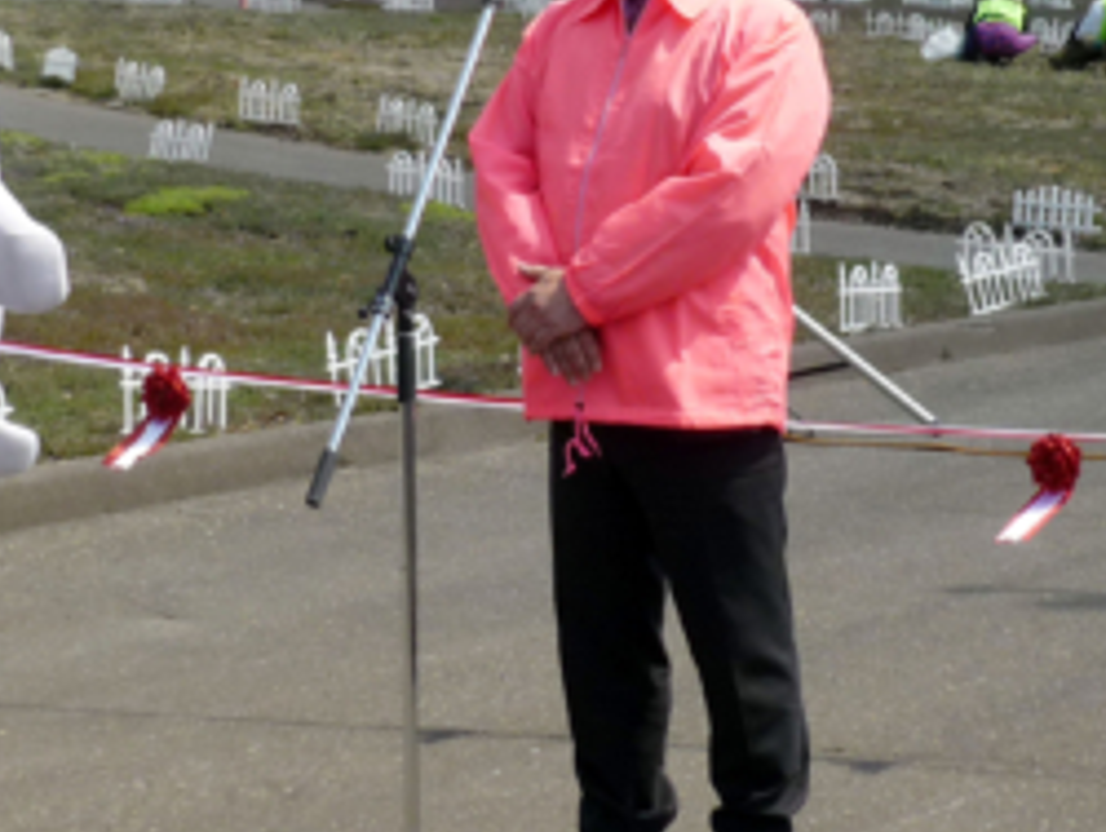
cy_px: 137
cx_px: 513
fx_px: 4222
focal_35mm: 132
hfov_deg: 14.9
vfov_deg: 11.2
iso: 100
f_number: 3.4
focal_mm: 9.1
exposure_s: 1/1000
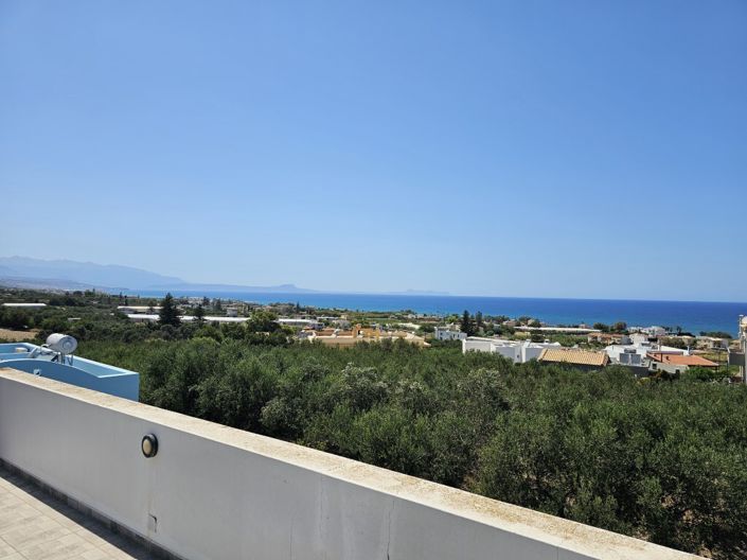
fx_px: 496
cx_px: 374
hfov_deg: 74.0
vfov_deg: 58.8
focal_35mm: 23
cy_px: 280
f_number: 1.7
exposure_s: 1/1654
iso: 10
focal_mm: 6.3
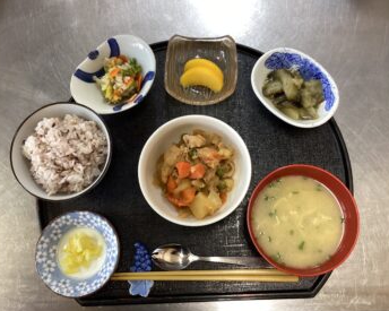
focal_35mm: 33
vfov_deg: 44.5
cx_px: 200
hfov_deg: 54.2
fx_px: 380
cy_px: 158
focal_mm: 3.3
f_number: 2.4
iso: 200
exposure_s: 1/60
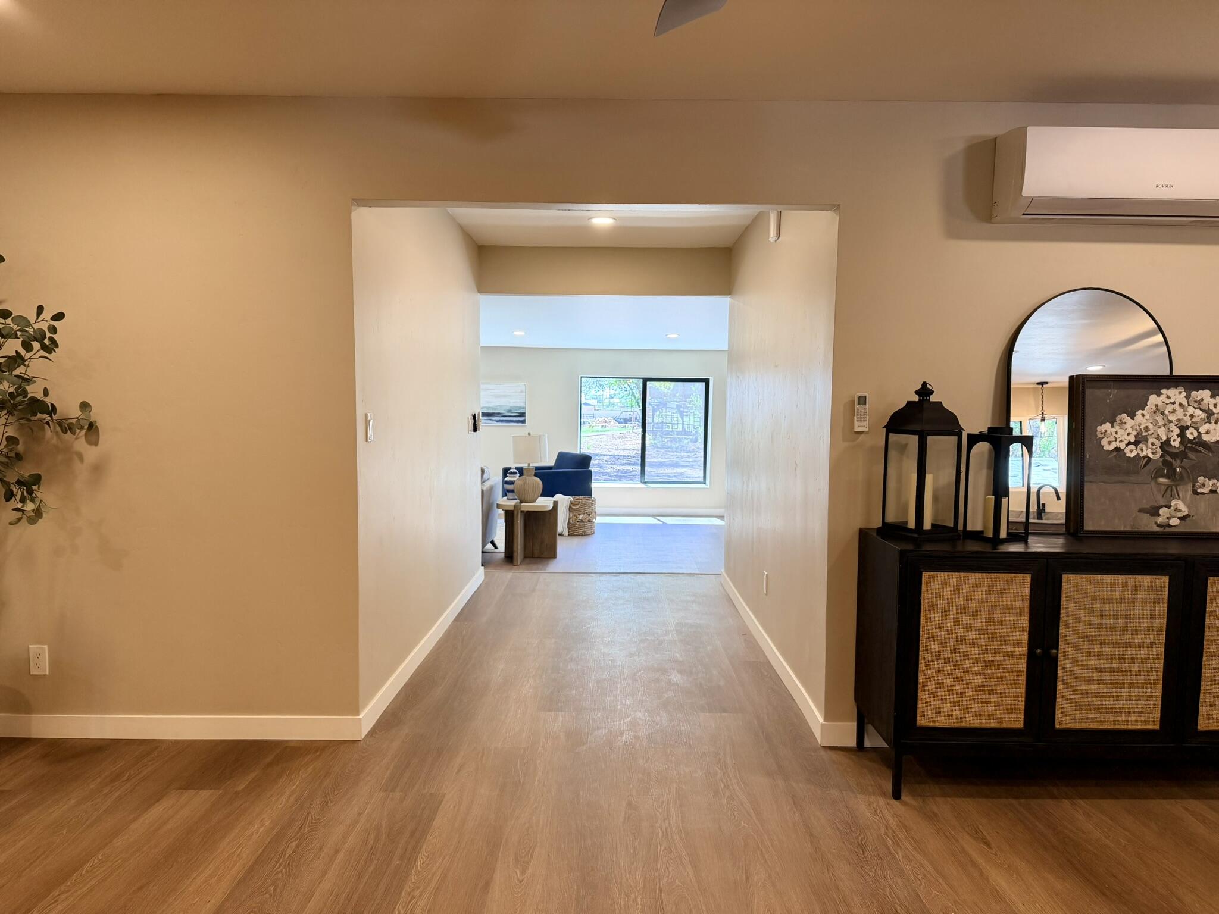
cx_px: 610
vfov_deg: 56.8
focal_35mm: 24
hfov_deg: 71.6
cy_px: 457
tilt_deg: -6.2
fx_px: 845
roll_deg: -0.1
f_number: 1.78
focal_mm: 6.76
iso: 200
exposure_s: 1/179
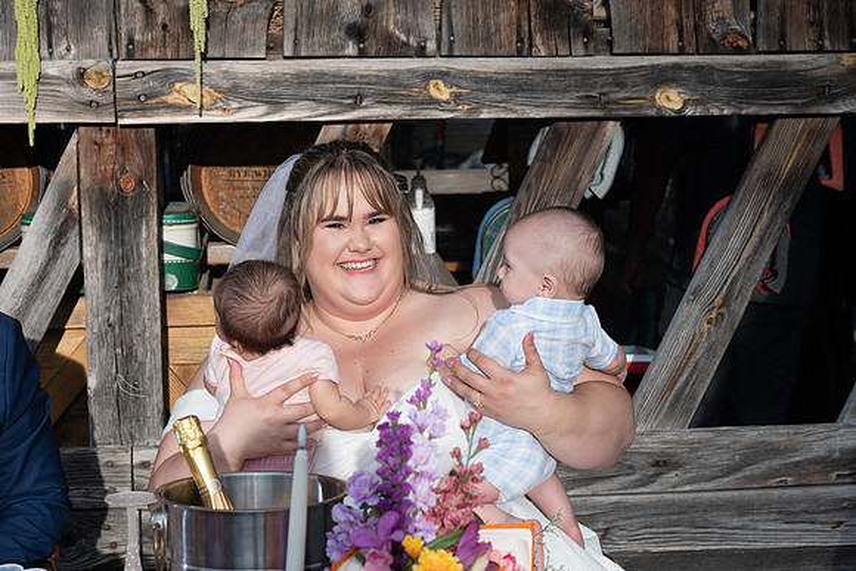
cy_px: 286
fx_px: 2045
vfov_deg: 15.9
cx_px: 428
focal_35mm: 86
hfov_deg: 23.6
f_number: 9
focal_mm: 86
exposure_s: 1/200
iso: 100
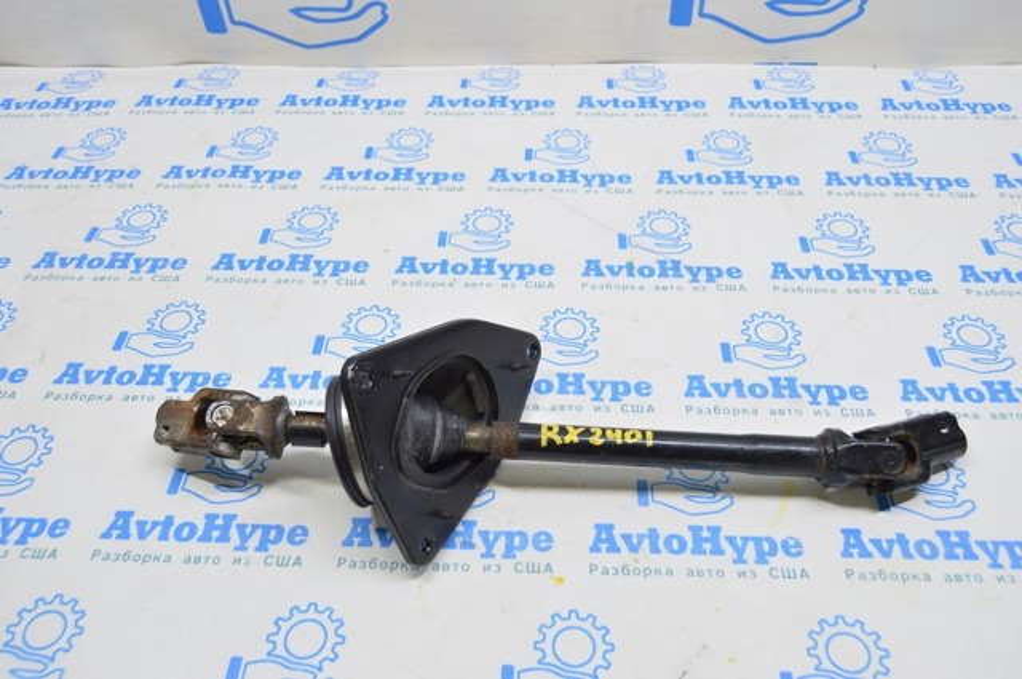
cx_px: 511
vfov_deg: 43.5
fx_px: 851
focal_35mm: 30
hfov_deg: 62.0
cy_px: 340
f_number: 5.6
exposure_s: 1/20
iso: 400
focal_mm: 20
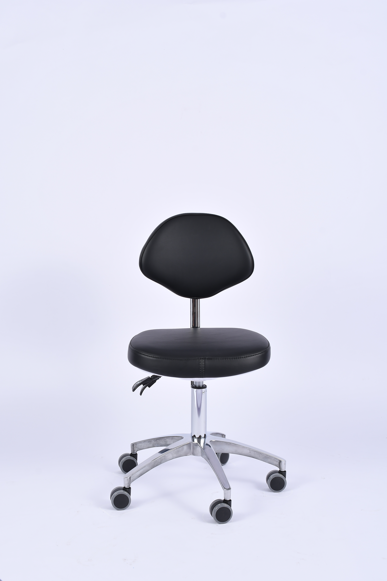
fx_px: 967
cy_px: 290
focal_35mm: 60
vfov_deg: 33.4
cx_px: 194
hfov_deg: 22.6
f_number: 10
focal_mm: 40
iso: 100
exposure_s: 1/160
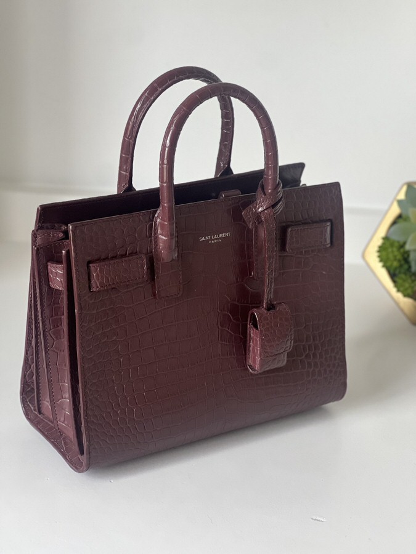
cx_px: 208
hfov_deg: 19.1
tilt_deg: -22.8
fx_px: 1234
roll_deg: -3.2
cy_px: 277
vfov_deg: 25.3
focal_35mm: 77
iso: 200
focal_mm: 9
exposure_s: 1/121
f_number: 2.8
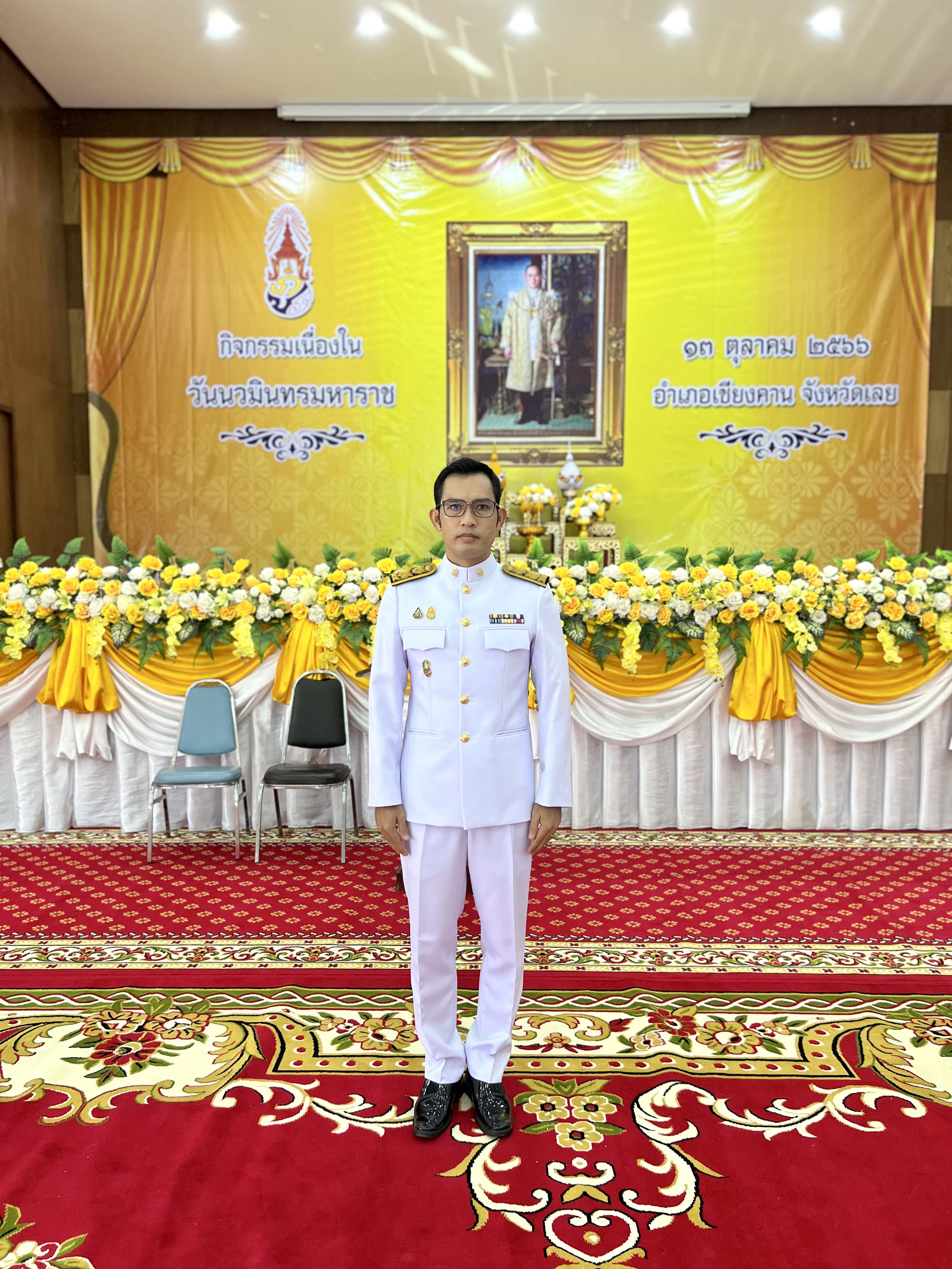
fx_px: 953
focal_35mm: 26
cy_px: 634
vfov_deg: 67.3
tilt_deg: -4.3
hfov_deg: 53.1
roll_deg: -0.4
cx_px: 476
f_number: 1.5
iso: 125
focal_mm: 5.7
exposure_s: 1/50
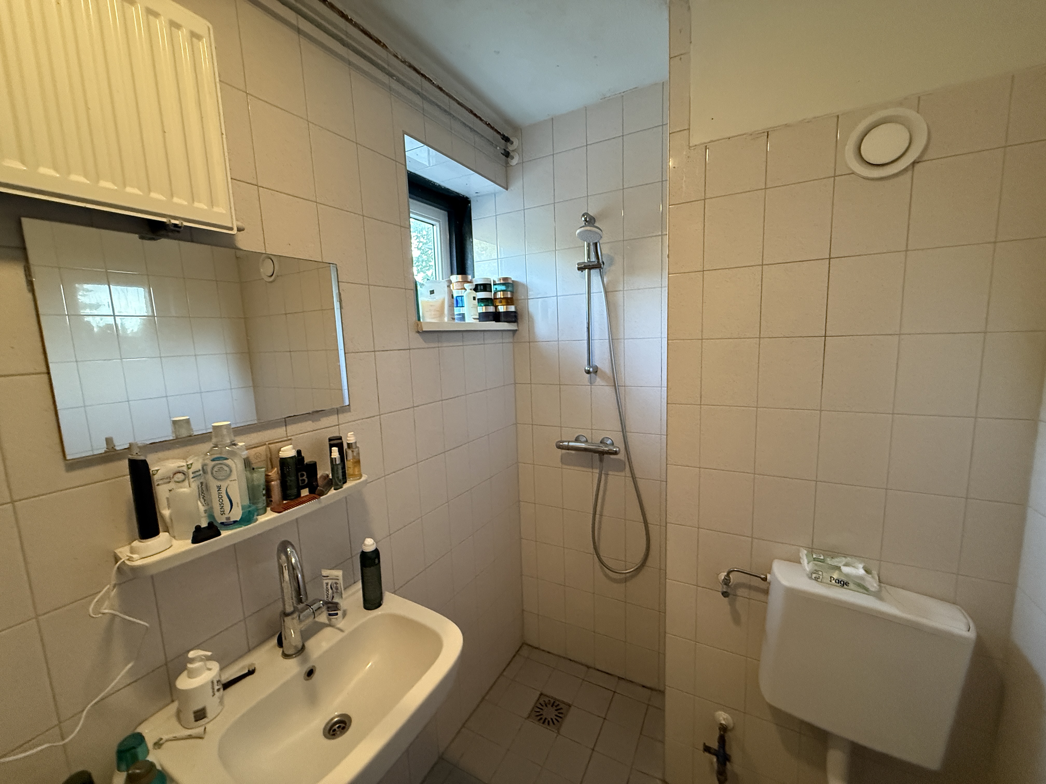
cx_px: 523
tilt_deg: -7.5
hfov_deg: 102.1
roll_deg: +2.0
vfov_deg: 85.7
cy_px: 392
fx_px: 423
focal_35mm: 14
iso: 640
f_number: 2.2
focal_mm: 2.22
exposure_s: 1/50
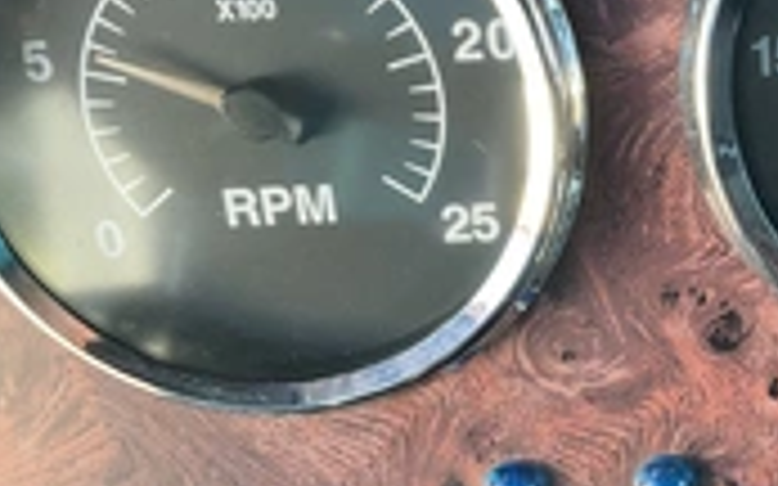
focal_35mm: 71
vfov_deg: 18.3
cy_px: 256
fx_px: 1505
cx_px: 787
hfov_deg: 27.3
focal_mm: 3
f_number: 1.8
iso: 64
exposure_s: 1/70
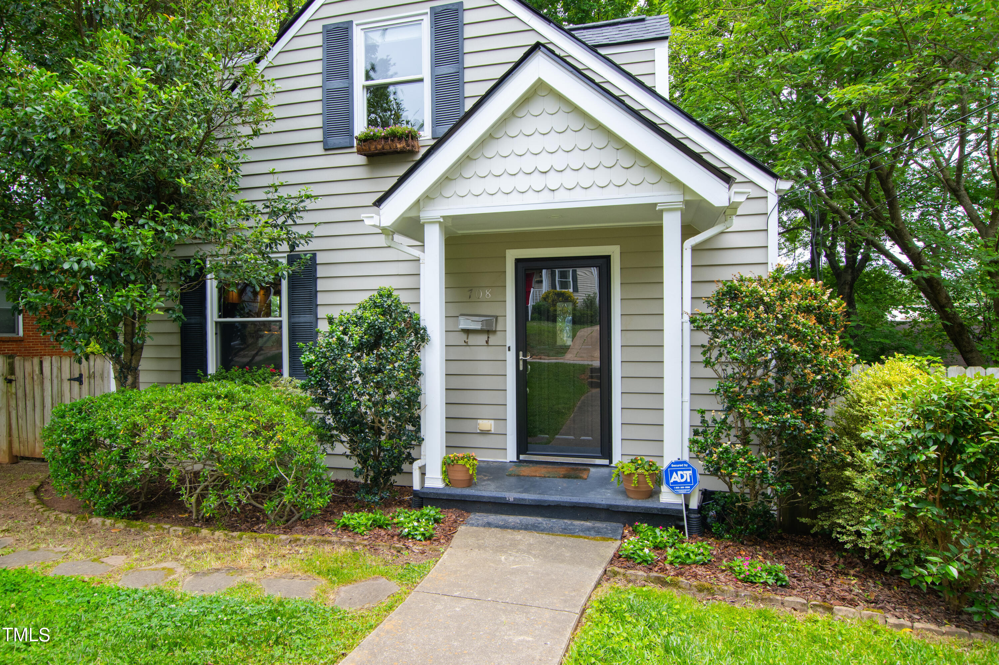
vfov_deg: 59.5
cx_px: 500
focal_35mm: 21
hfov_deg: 81.2
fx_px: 583
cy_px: 332
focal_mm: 14
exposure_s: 1/100
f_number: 8
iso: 250
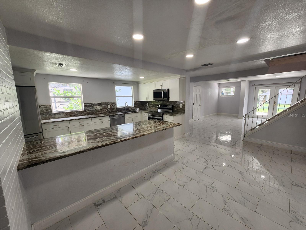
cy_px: 115
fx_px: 115
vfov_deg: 89.9
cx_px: 153
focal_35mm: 13
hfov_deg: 106.2
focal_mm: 2.2
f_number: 2.2
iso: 50
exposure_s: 1/60
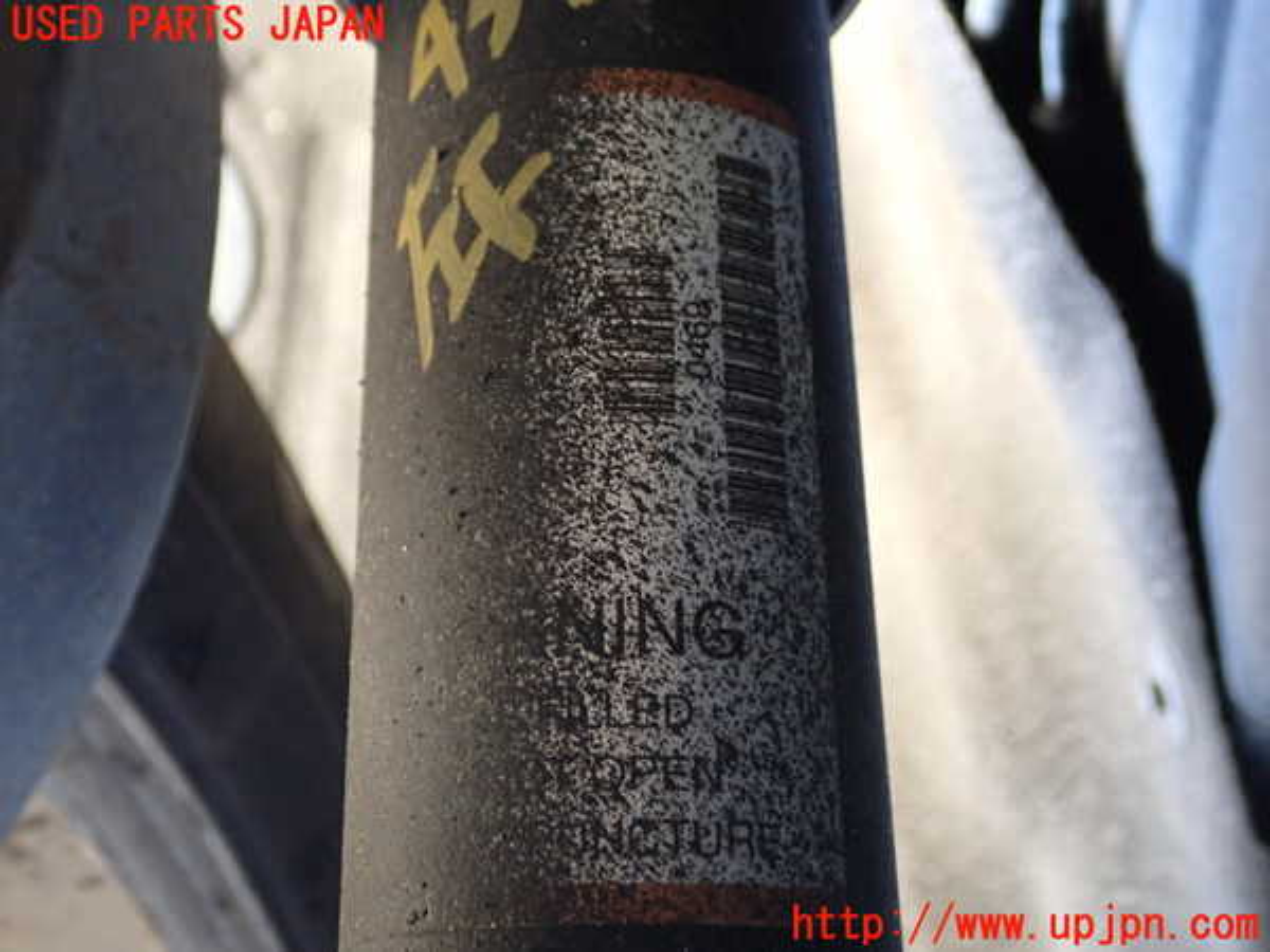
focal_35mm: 44
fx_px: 1614
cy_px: 476
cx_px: 635
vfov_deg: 32.9
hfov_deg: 42.9
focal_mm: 7.84
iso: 800
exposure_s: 1/15
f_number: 2.9
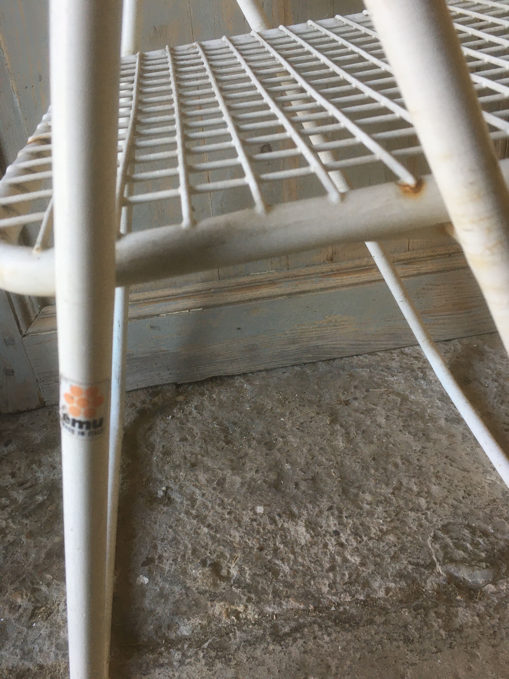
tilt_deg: -32.1
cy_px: 340
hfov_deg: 48.2
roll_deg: +6.2
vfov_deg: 61.7
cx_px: 254
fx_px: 569
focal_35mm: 29
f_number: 2.2
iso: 40
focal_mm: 4.15
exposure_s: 1/33
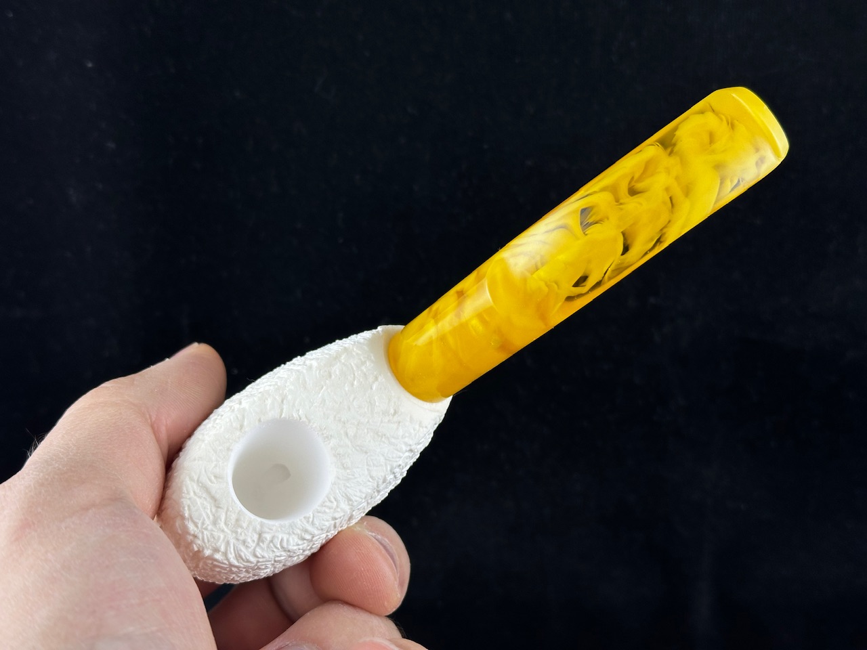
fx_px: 1202
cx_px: 434
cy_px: 325
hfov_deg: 39.7
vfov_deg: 30.3
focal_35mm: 48
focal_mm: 6.86
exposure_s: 1/268
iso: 64
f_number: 1.78
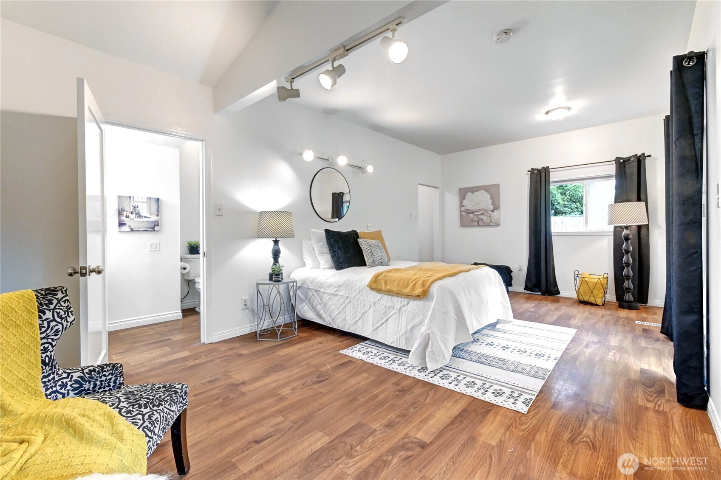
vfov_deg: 77.3
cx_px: 360
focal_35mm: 15
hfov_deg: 100.4
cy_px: 240
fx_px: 300
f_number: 11
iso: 3200
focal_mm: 10
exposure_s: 1/6
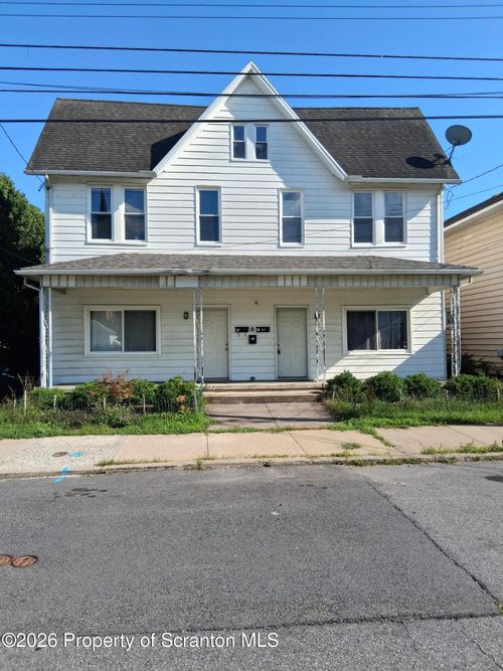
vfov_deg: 67.3
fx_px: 504
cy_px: 336
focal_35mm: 26
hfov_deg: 53.0
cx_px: 252
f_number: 1.8
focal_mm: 3.98
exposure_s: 1/415
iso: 25
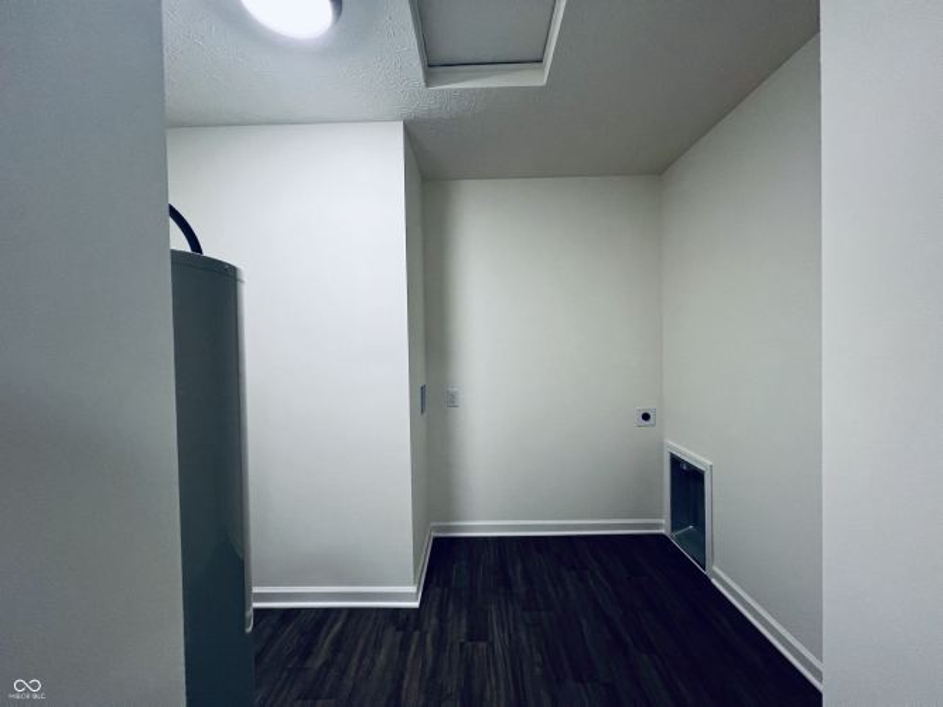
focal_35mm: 13
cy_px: 354
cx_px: 472
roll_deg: +1.3
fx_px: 354
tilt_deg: -1.2
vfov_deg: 89.9
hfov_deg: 106.2
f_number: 1.8
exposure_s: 1/120
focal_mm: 1.57
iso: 200
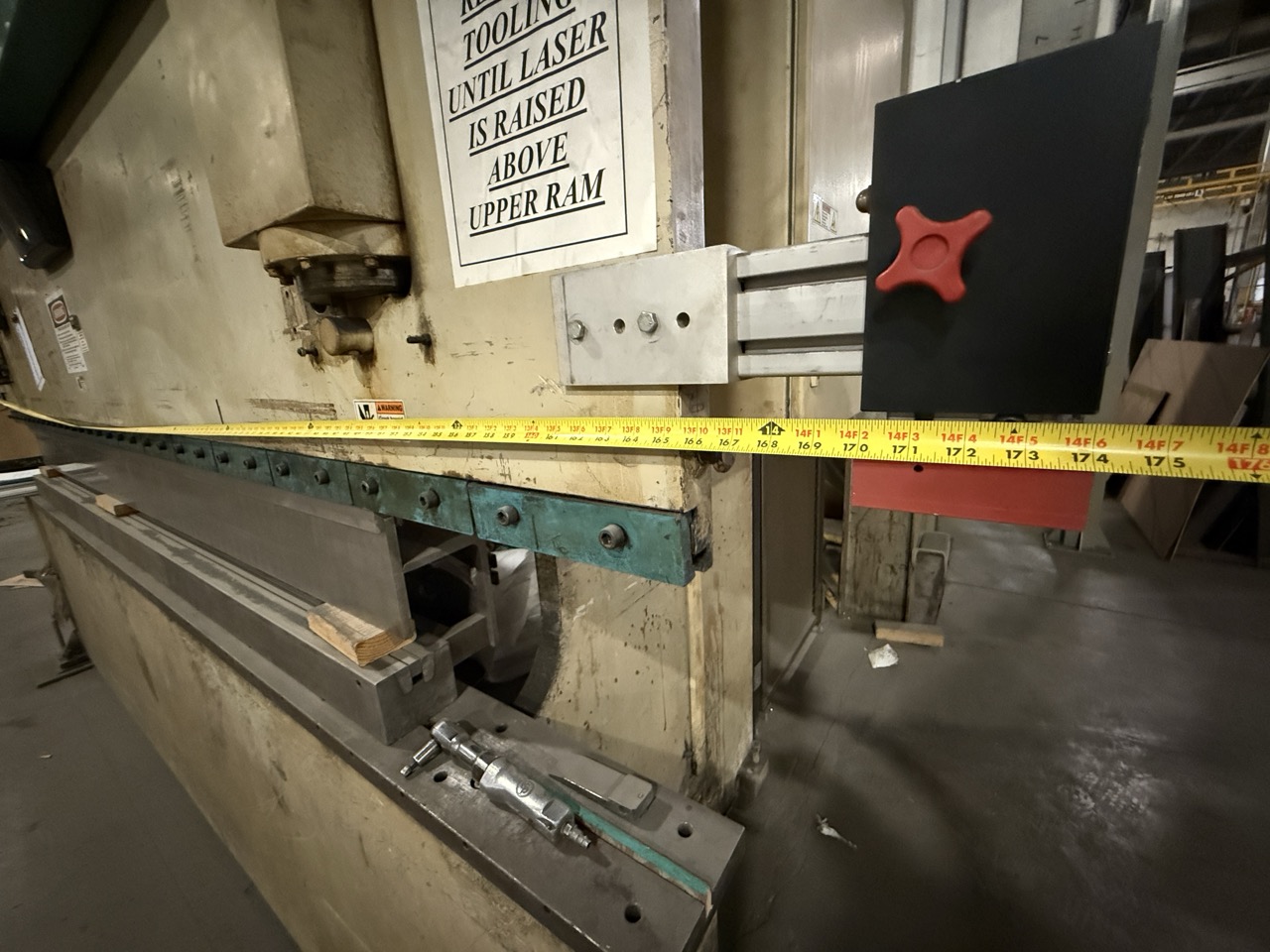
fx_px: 514
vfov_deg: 85.7
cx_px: 635
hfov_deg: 102.1
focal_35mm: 14
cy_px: 476
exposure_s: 1/40
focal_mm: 2.22
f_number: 2.2
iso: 1600
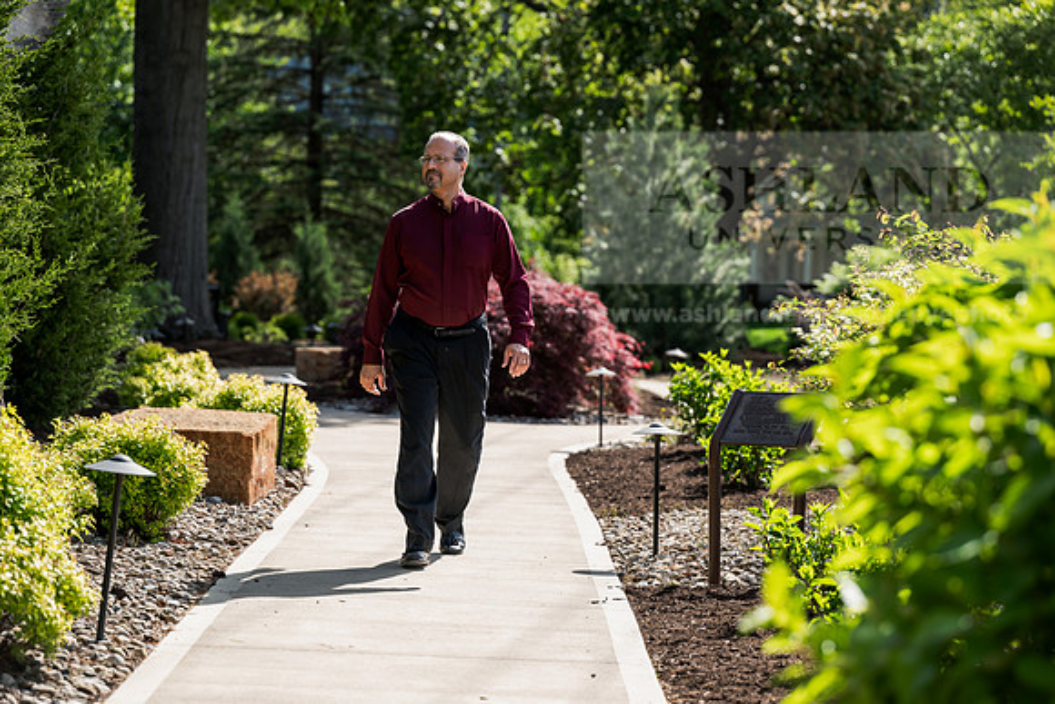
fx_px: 2931
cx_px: 528
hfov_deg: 20.4
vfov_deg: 13.7
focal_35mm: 100
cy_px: 352
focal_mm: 100
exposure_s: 1/500
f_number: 3.5
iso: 125
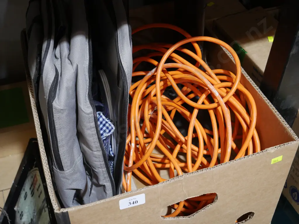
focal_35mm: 46
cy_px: 112
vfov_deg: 31.5
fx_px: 398
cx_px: 150
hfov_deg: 41.2
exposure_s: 1/60
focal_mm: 23
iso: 1000
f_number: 5.1
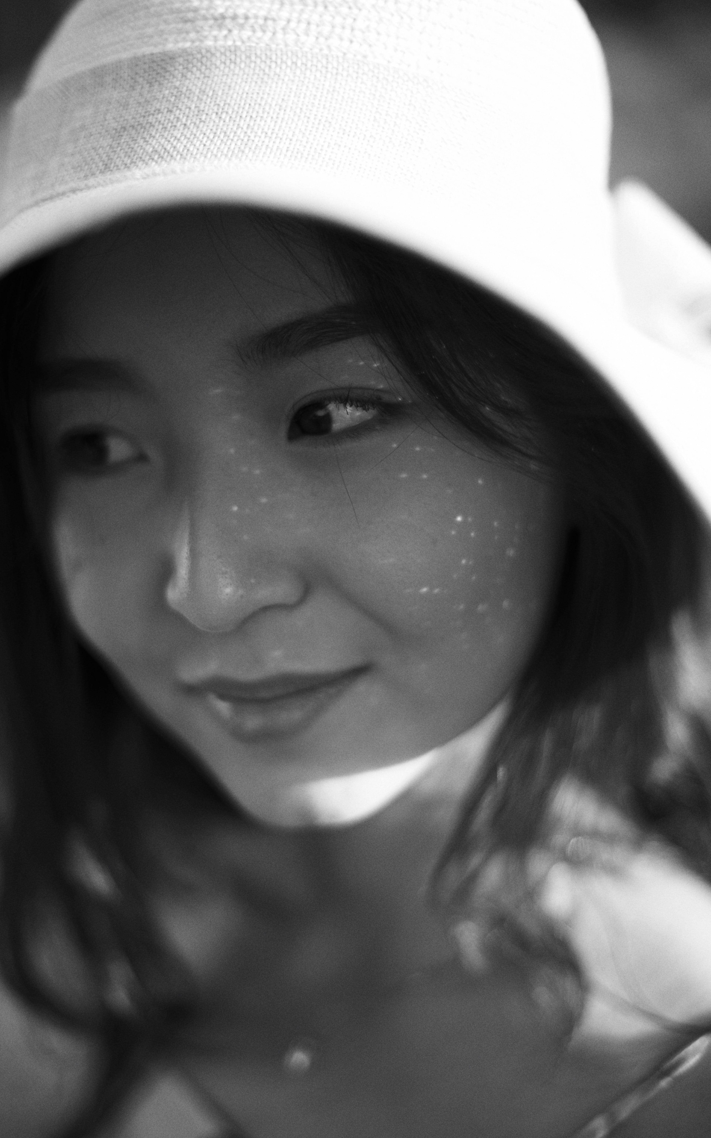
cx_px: 371
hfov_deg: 25.3
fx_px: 1581
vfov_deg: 39.6
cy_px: 569
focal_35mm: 51
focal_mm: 50
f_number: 1.8
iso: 100
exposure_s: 1/640
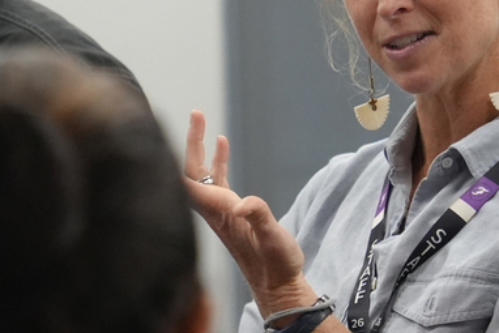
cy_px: 49
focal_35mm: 531
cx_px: 248
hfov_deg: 3.9
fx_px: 7363
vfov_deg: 2.6
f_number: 5
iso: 3200
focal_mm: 132
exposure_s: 1/200
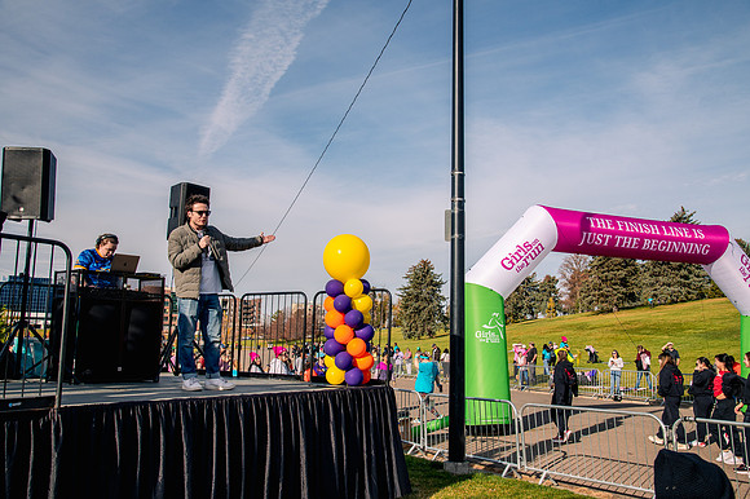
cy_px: 250
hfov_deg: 55.8
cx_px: 375
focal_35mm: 34
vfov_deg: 38.8
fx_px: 708
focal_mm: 34
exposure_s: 1/1000
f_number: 10
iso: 800
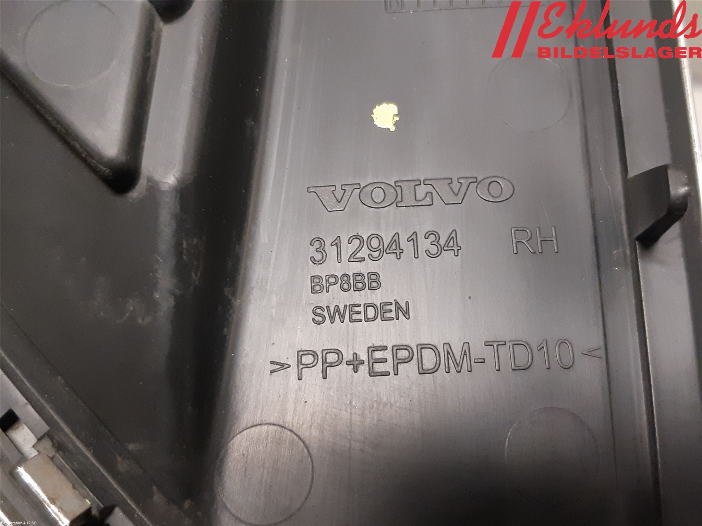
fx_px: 527
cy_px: 263
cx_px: 351
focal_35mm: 26
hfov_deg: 67.3
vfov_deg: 53.1
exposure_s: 1/50
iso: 320
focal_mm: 3.93
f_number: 1.7
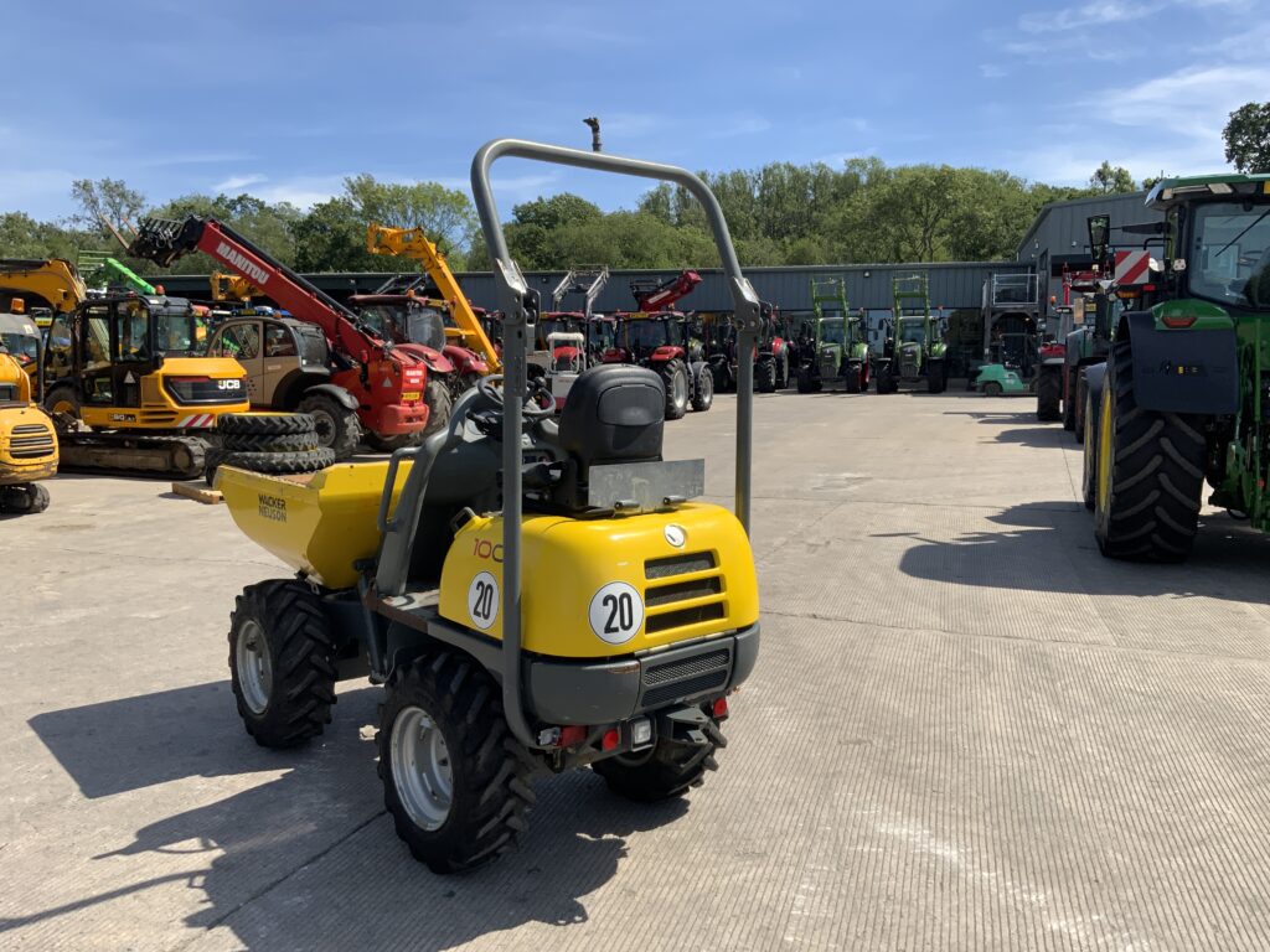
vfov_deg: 48.2
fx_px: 1064
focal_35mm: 29
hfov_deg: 61.7
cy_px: 476
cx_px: 635
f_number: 1.8
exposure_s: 1/1730
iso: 16
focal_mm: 3
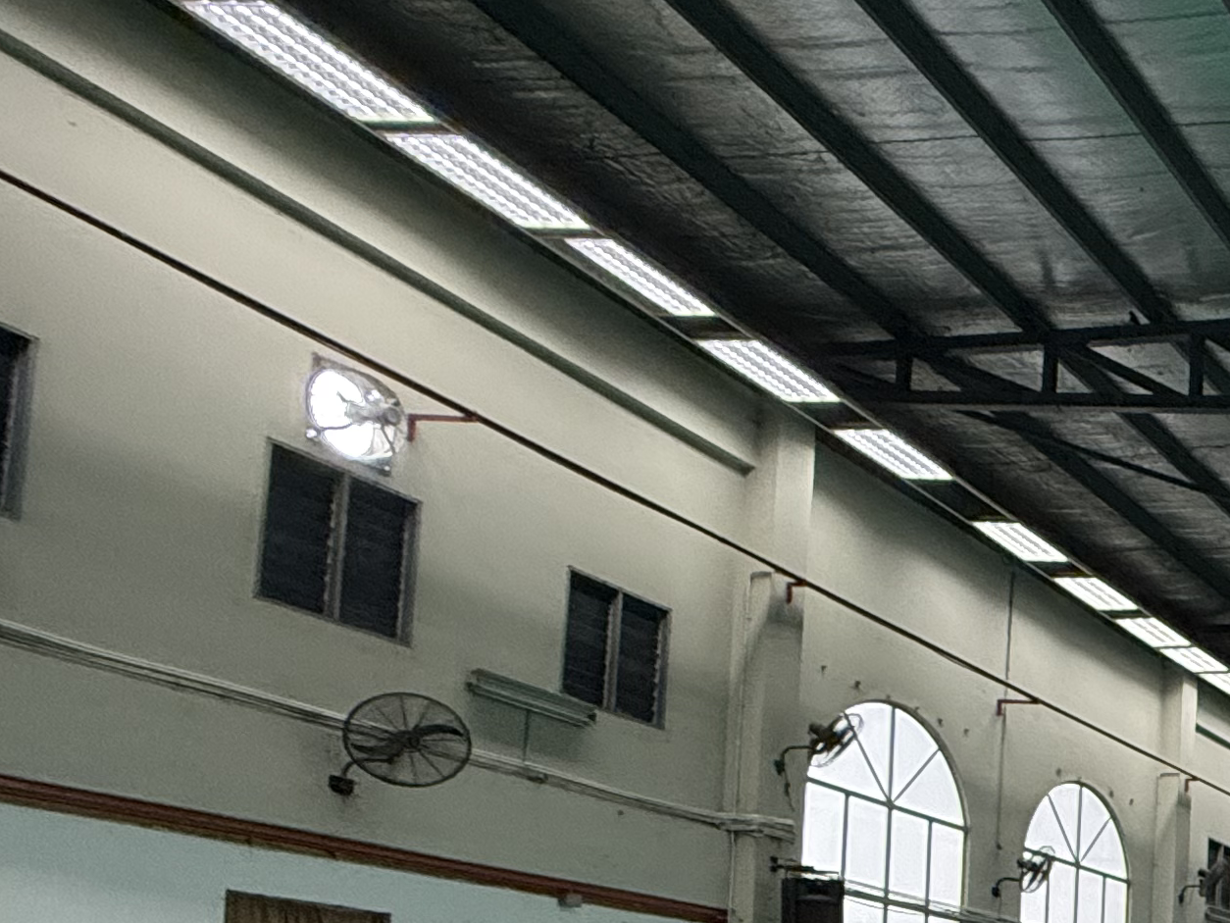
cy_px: 1034
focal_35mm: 45
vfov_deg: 28.9
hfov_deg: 26.7
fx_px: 1599
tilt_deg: +4.8
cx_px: 1929
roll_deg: -1.3
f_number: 2.2
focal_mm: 2.22
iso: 400
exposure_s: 1/100
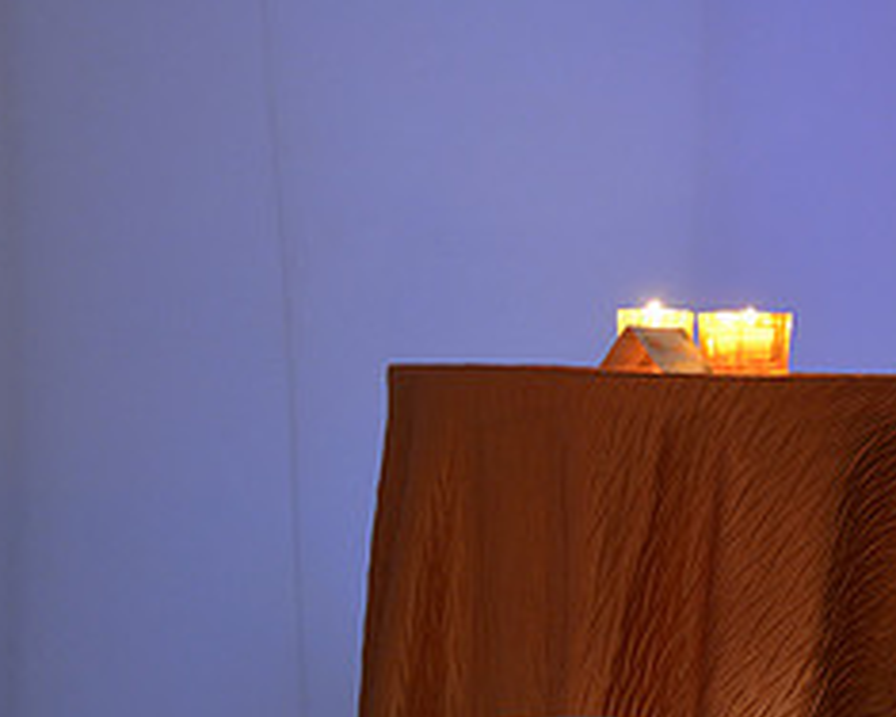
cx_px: 1052
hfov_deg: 21.9
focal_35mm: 81
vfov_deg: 18.8
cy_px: 547
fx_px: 2148
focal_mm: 35
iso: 1600
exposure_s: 1/8
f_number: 4
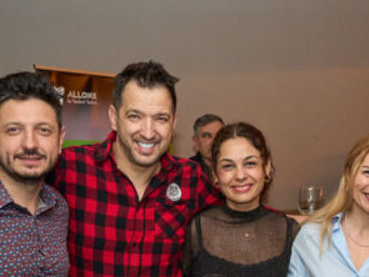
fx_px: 747
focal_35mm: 70
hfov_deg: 27.5
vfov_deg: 20.0
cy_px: 313
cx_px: 256
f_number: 2.8
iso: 5000
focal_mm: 28
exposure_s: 1/100
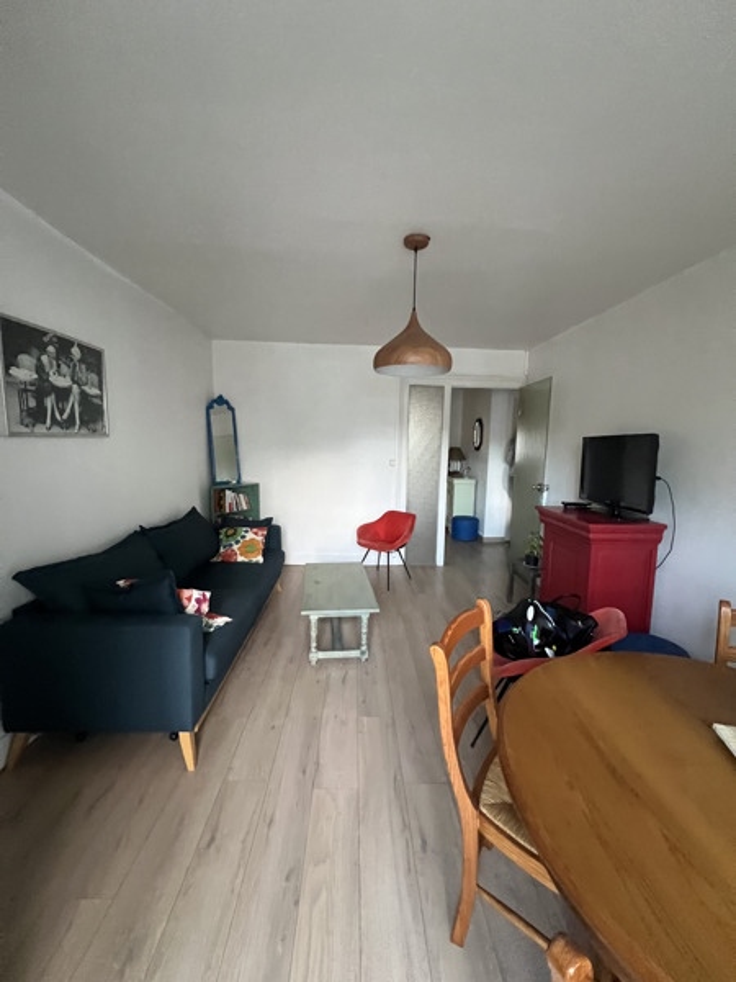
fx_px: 369
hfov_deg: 89.9
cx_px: 368
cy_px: 491
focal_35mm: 13
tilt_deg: -1.7
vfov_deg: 106.2
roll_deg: -0.8
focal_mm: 1.57
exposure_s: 1/60
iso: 800
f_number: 1.8
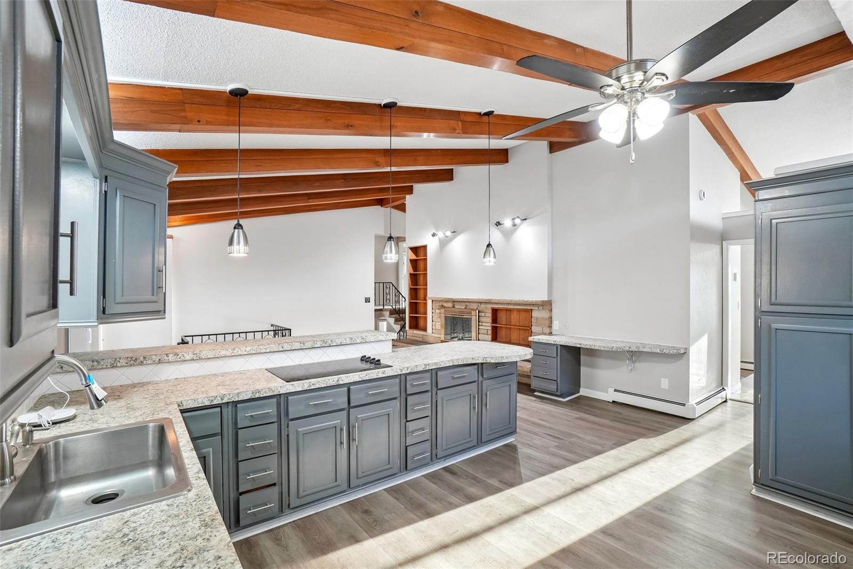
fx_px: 355
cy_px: 284
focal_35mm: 15
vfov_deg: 77.3
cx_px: 426
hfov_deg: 100.4
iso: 400
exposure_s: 1/13
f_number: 8
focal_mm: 10
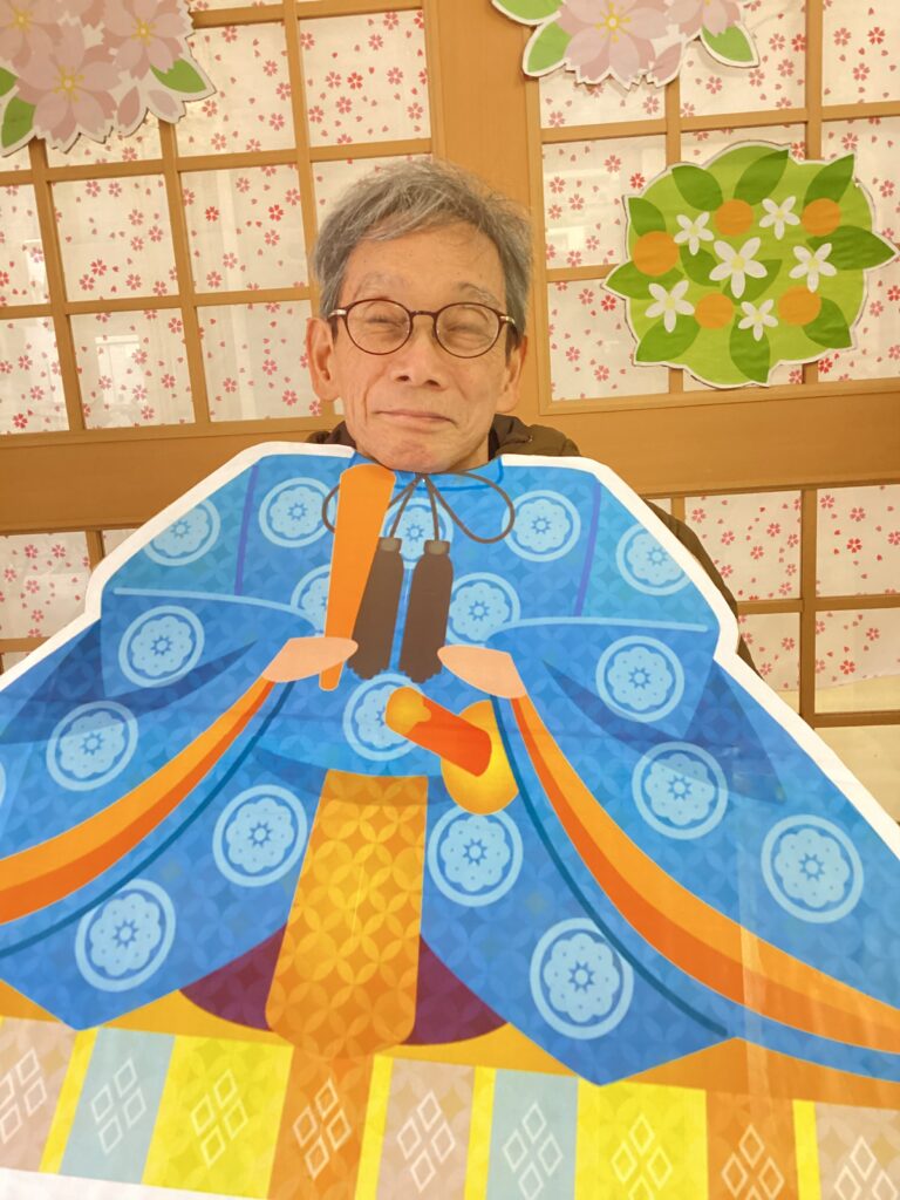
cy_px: 600
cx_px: 450
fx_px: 1075
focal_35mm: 31
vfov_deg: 58.4
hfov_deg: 45.4
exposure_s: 1/25
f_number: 2.4
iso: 400
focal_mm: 3.3
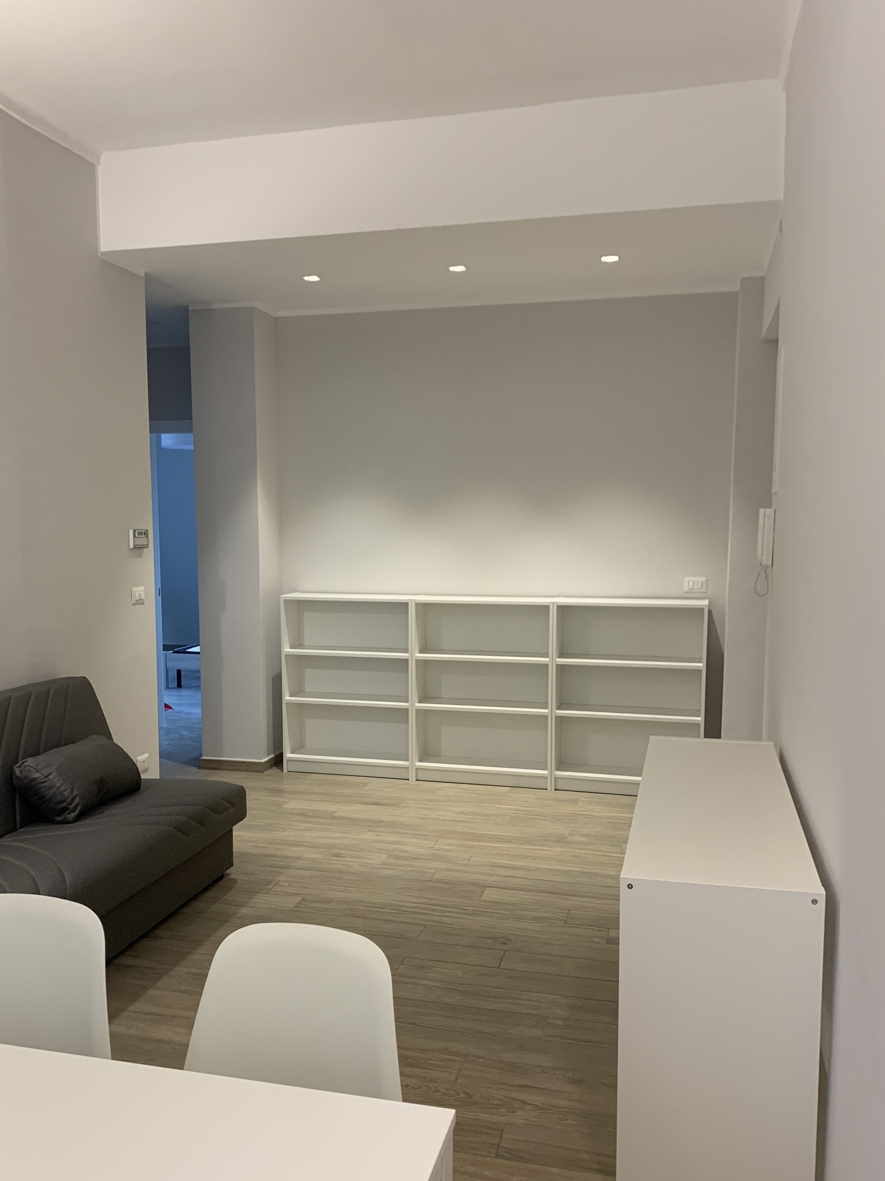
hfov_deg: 46.7
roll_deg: -0.4
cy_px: 660
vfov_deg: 59.8
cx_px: 393
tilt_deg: -6.2
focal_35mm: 30
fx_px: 1023
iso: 100
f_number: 1.8
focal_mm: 4.25
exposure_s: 1/68
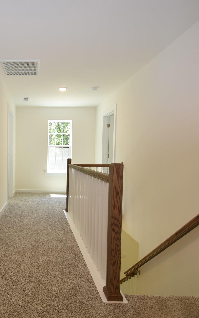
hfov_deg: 49.4
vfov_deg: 77.2
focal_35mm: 23
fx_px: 200
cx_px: 36
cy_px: 159
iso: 200
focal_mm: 10
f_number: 4
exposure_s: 1/60
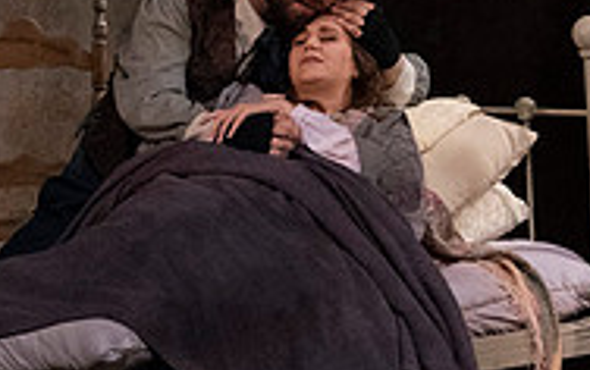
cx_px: 166
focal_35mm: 628
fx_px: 10110
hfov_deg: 3.3
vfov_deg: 2.1
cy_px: 83
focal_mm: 200
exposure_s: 1/320
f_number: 13
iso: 16000
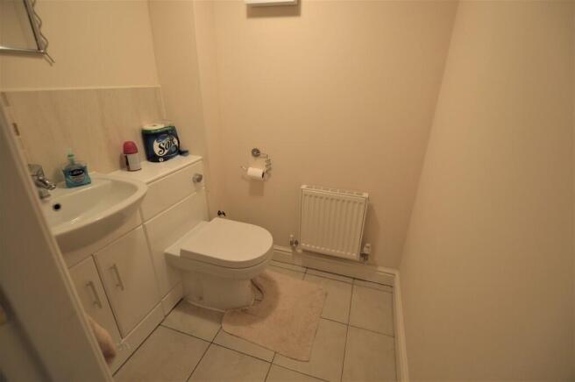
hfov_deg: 100.4
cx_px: 288
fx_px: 239
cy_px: 191
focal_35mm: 15
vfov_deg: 77.2
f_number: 4.5
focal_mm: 10
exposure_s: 1/80
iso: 400
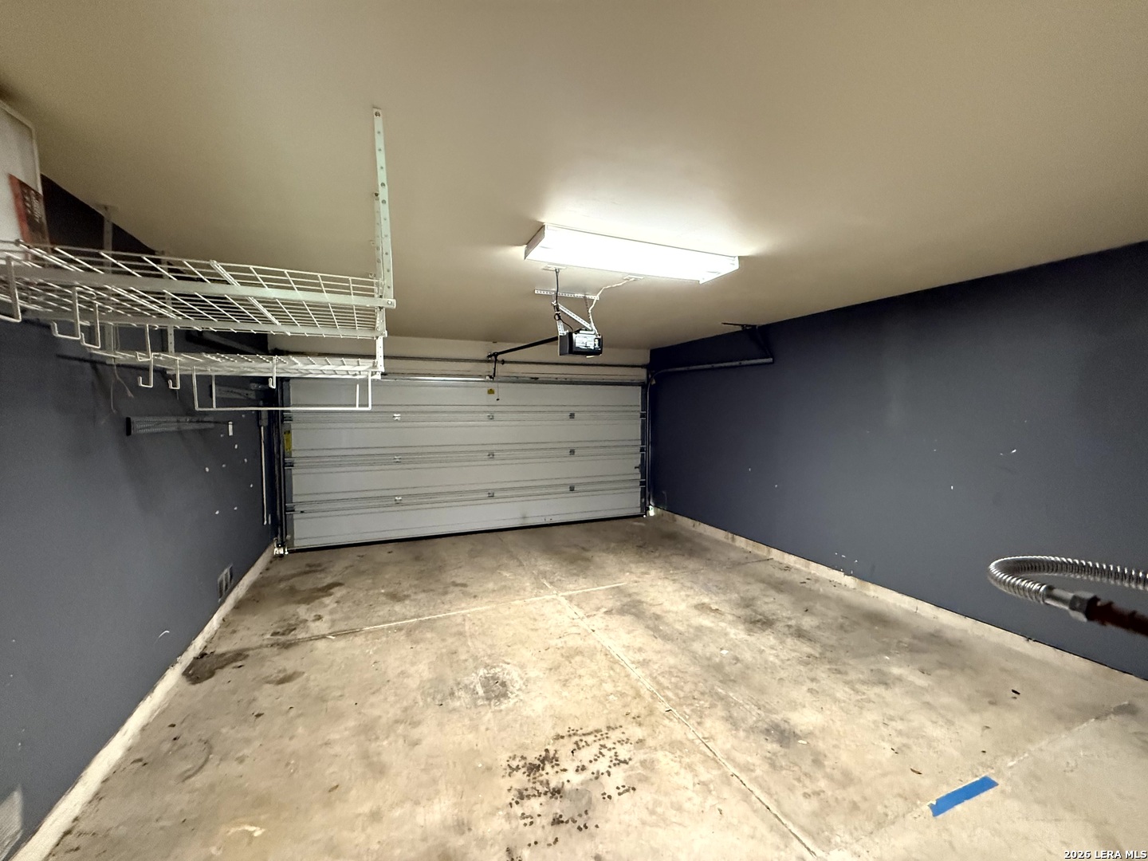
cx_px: 574
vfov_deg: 85.7
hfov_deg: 102.1
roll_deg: +0.1
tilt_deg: -1.6
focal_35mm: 14
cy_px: 430
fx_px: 464
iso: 800
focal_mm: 2.22
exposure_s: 1/60
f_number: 2.2
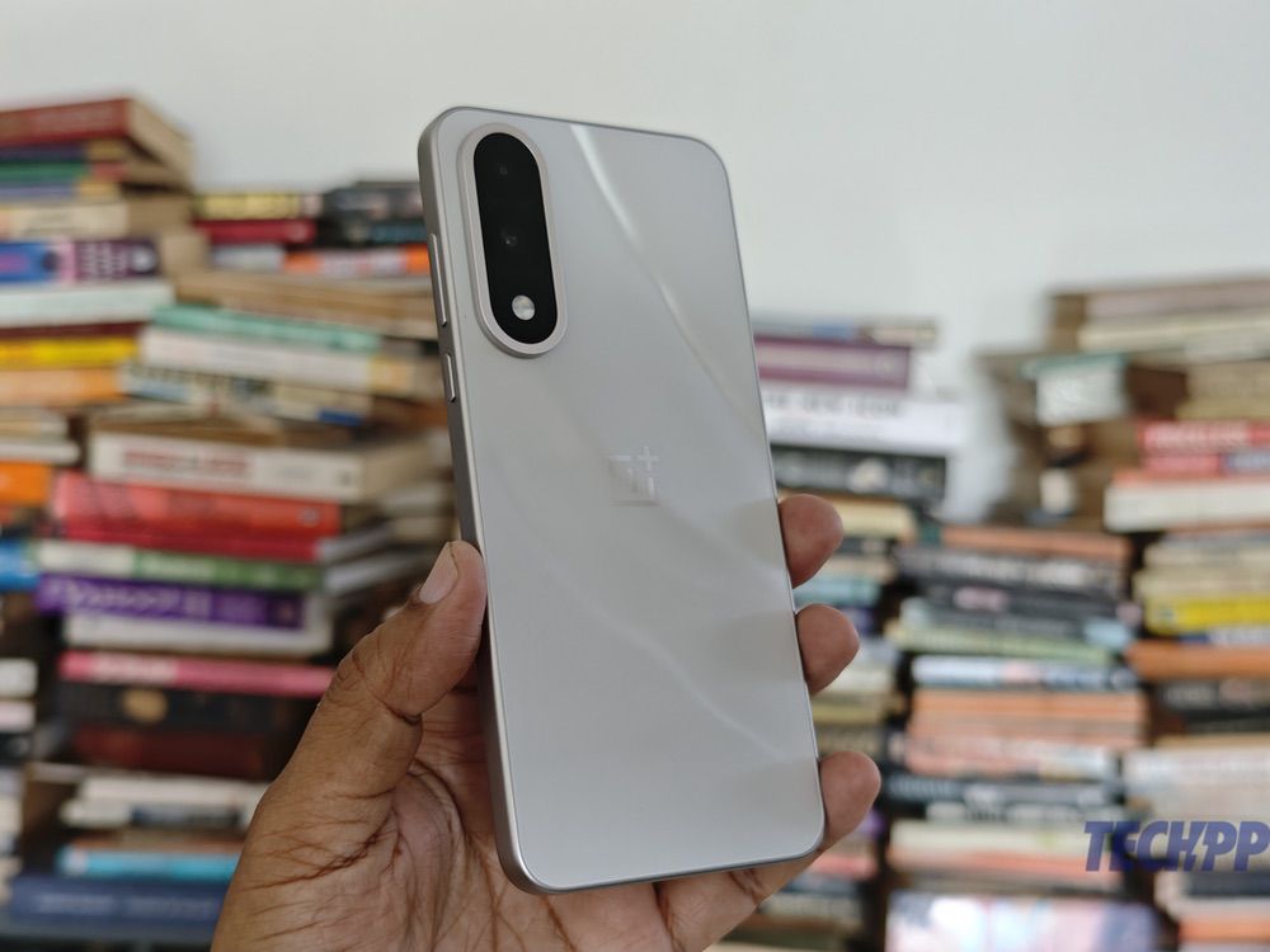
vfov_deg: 31.5
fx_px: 1688
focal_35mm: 46
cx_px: 635
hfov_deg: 41.2
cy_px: 476
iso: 320
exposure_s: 1/50
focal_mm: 8.72
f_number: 1.63
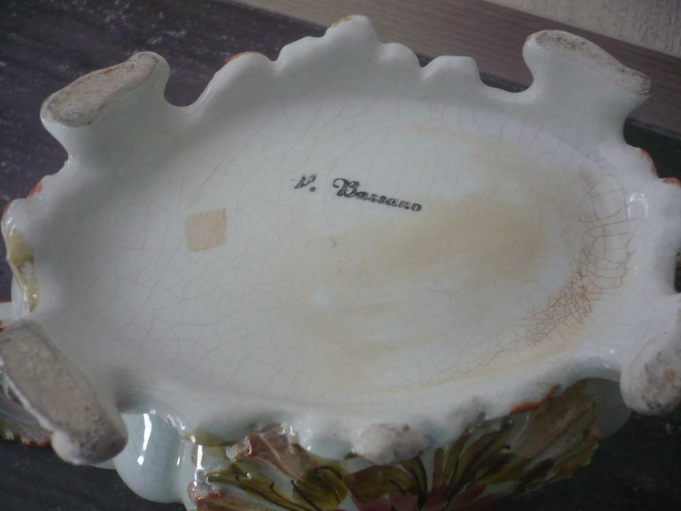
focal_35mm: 35
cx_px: 340
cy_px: 256
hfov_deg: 52.6
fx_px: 689
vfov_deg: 40.7
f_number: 2.8
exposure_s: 1/30
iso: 160
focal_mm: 5.8
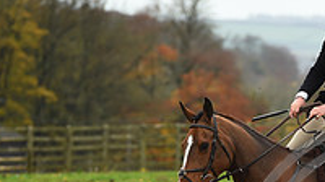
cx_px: 382
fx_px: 5234
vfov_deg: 2.0
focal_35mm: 608
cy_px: 258
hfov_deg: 3.6
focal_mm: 200
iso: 900
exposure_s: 1/1000
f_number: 5
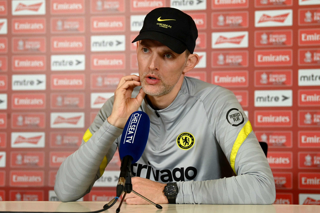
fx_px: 978
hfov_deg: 18.6
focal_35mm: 110
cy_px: 106
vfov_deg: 12.5
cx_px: 160
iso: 2500
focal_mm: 110
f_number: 4
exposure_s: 1/400
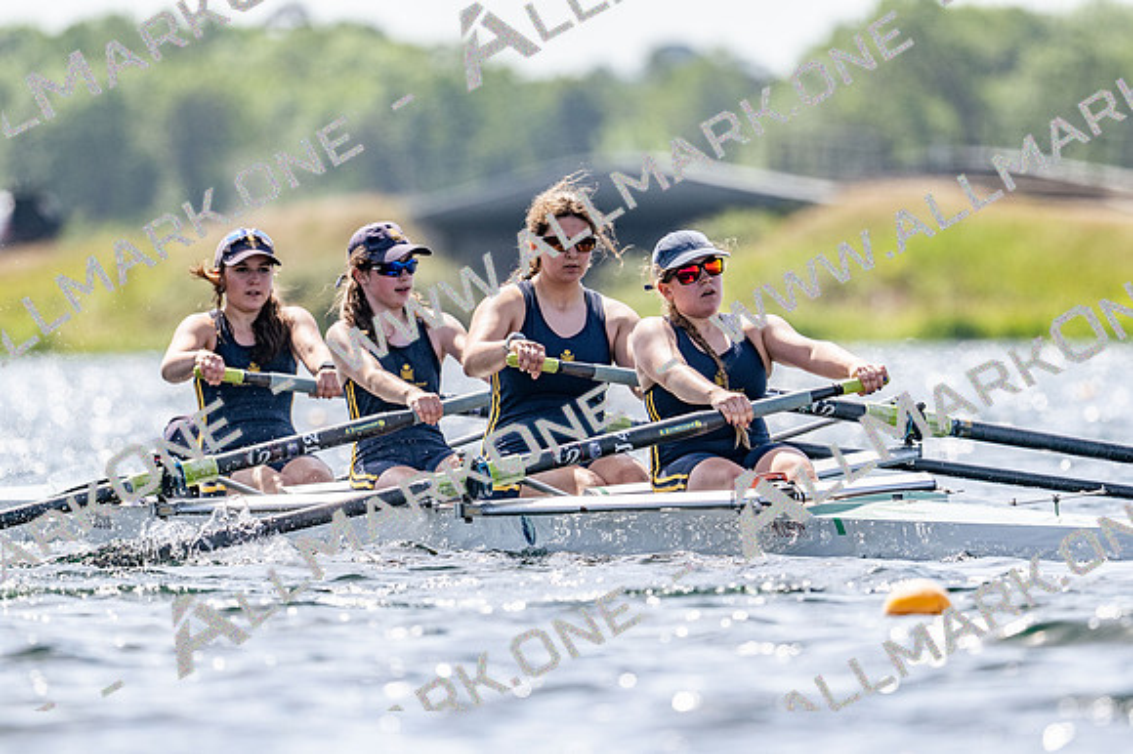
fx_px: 18872
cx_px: 566
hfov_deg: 3.4
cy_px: 377
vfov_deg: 2.3
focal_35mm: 600
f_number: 4.5
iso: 250
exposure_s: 1/2500
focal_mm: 400
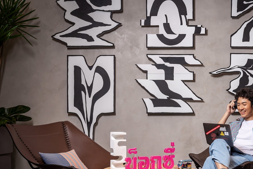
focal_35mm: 59
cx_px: 168
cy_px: 114
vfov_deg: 22.9
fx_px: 415
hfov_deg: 33.7
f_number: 5.6
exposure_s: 1/250
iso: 200
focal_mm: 43
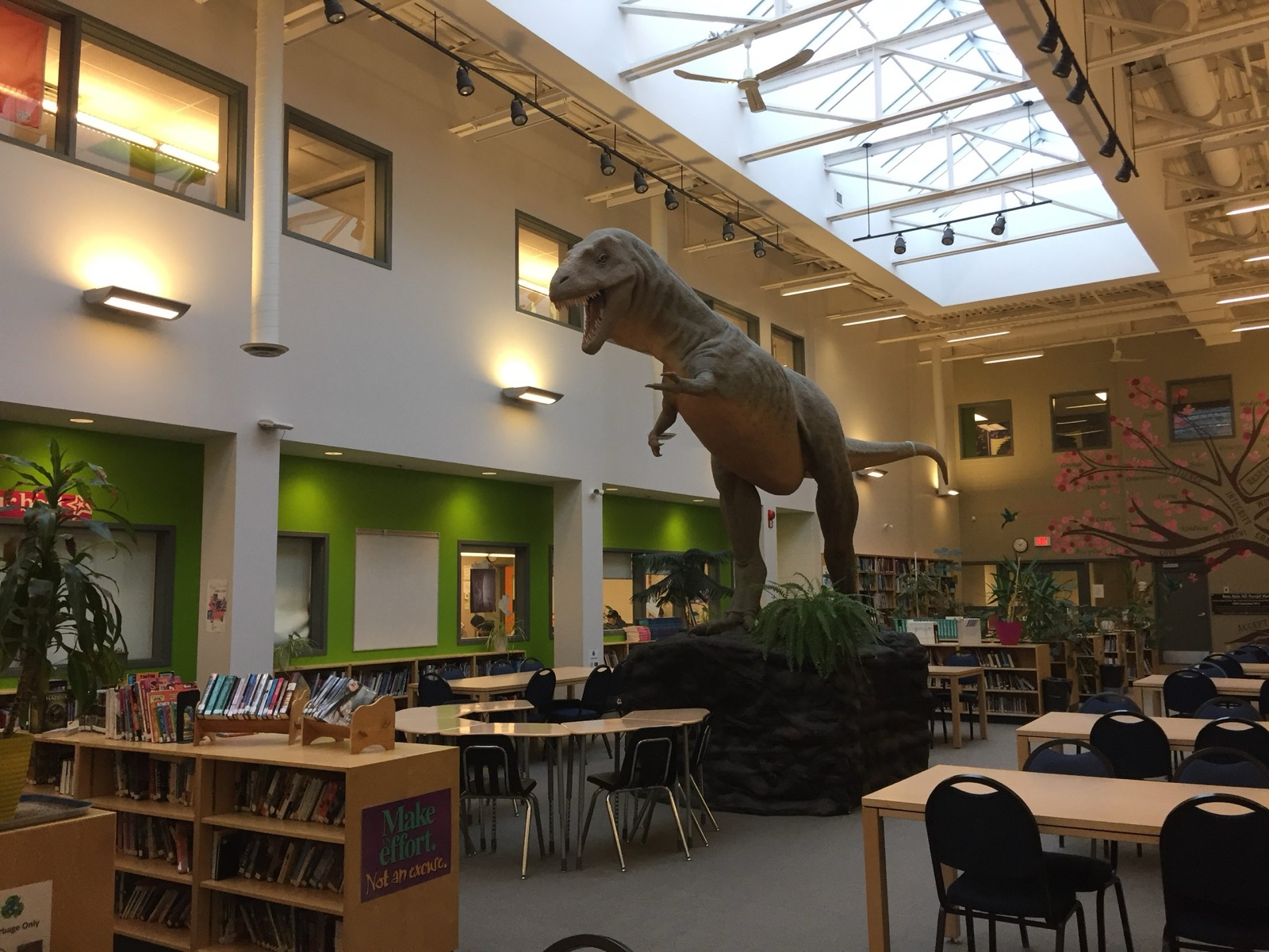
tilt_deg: +5.3
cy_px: 476
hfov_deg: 61.7
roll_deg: -0.2
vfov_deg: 48.2
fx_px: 1063
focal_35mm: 29
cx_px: 634
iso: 40
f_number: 2.2
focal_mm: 4.15
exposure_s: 1/30
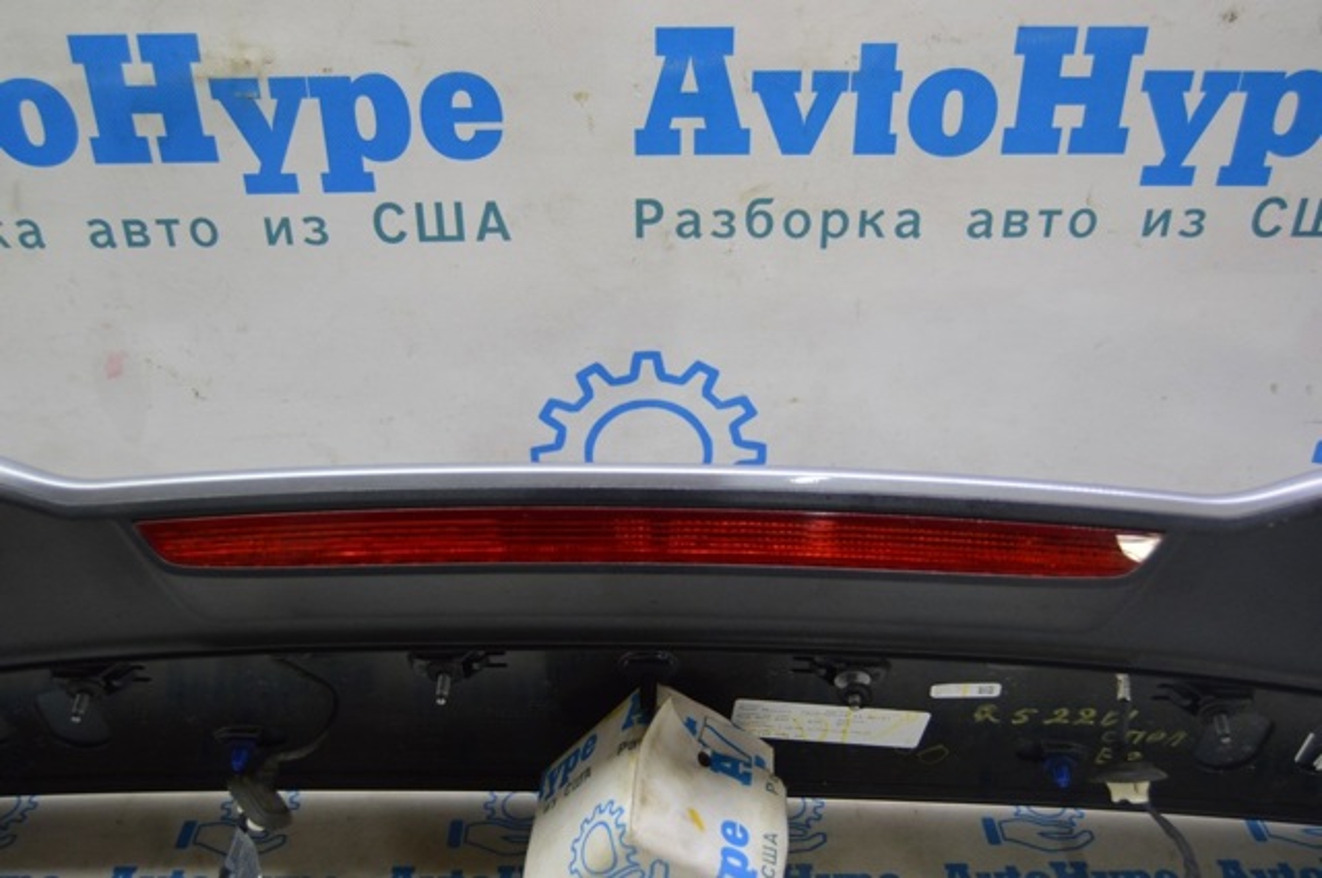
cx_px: 661
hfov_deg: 55.2
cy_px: 439
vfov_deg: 38.3
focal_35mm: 34
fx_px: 1265
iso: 720
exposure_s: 1/60
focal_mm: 23
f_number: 3.8
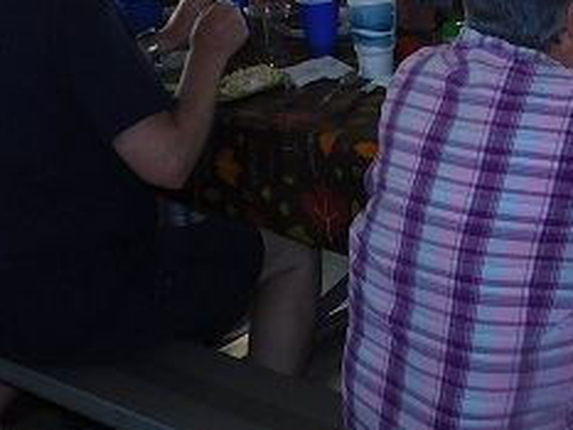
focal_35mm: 91
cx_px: 462
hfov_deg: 21.3
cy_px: -98
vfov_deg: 15.6
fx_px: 1507
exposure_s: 1/100
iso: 125
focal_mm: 4
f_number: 3
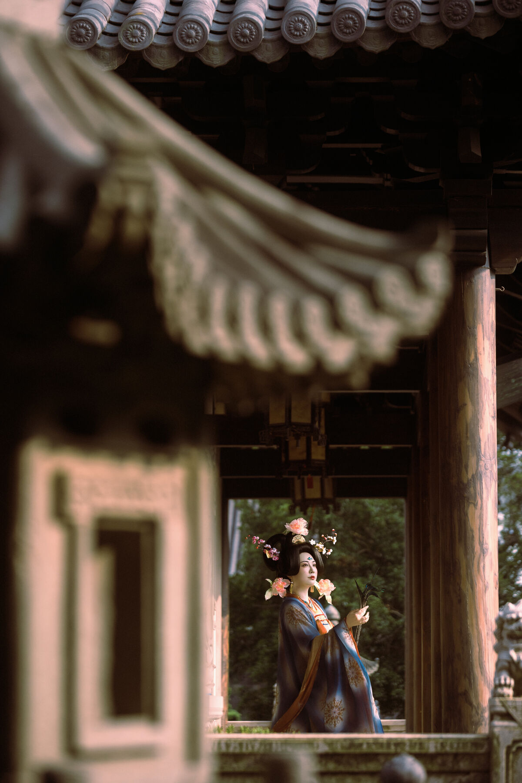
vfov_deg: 18.6
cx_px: 261
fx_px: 2392
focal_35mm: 110
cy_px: 392
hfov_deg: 12.5
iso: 320
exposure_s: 1/1250
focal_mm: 110
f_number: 3.5
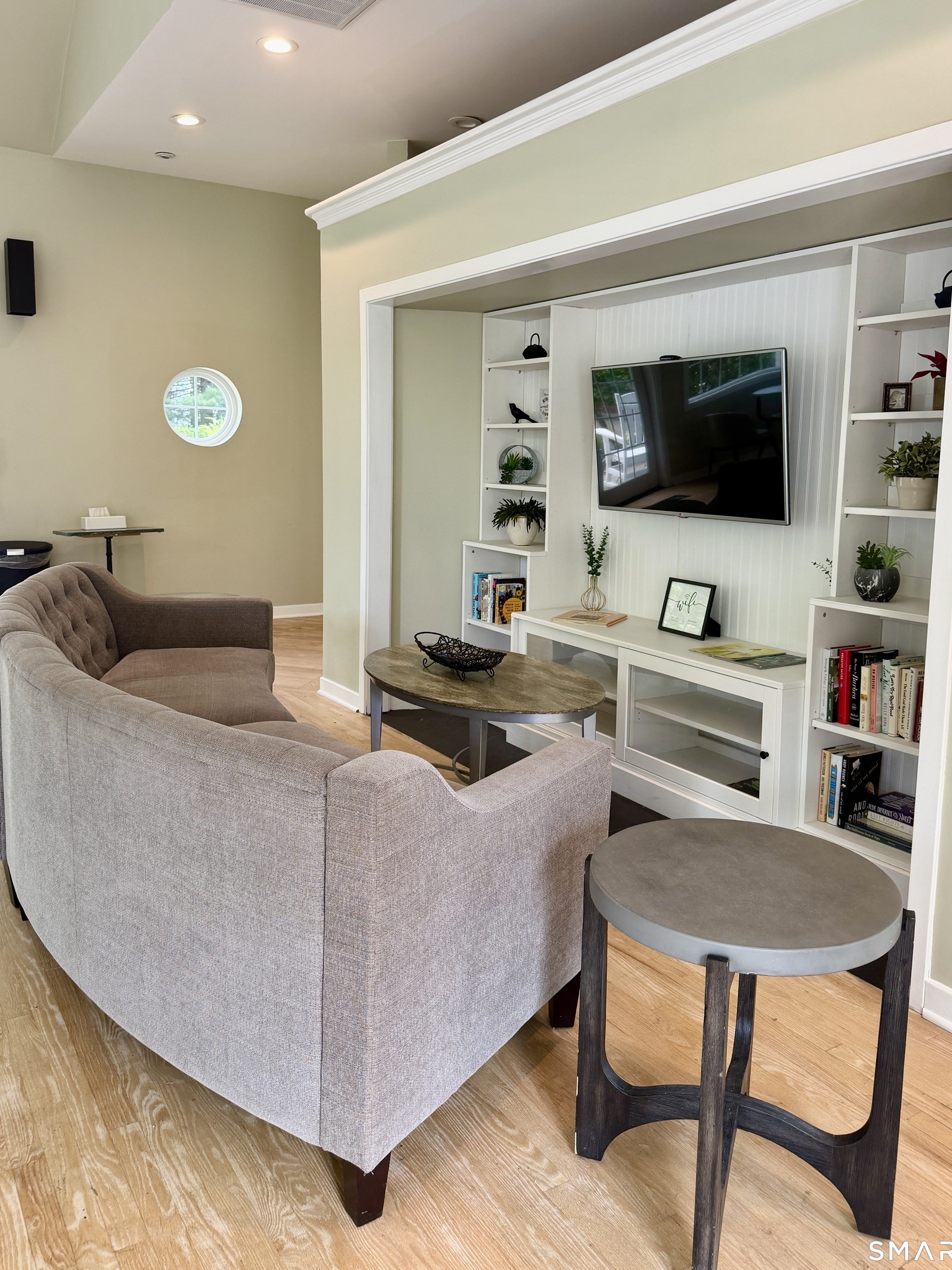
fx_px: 990
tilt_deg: -6.8
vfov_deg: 65.1
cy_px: 560
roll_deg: -1.4
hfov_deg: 51.3
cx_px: 498
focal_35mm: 27
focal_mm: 6.76
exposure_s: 1/121
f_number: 1.78
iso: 125
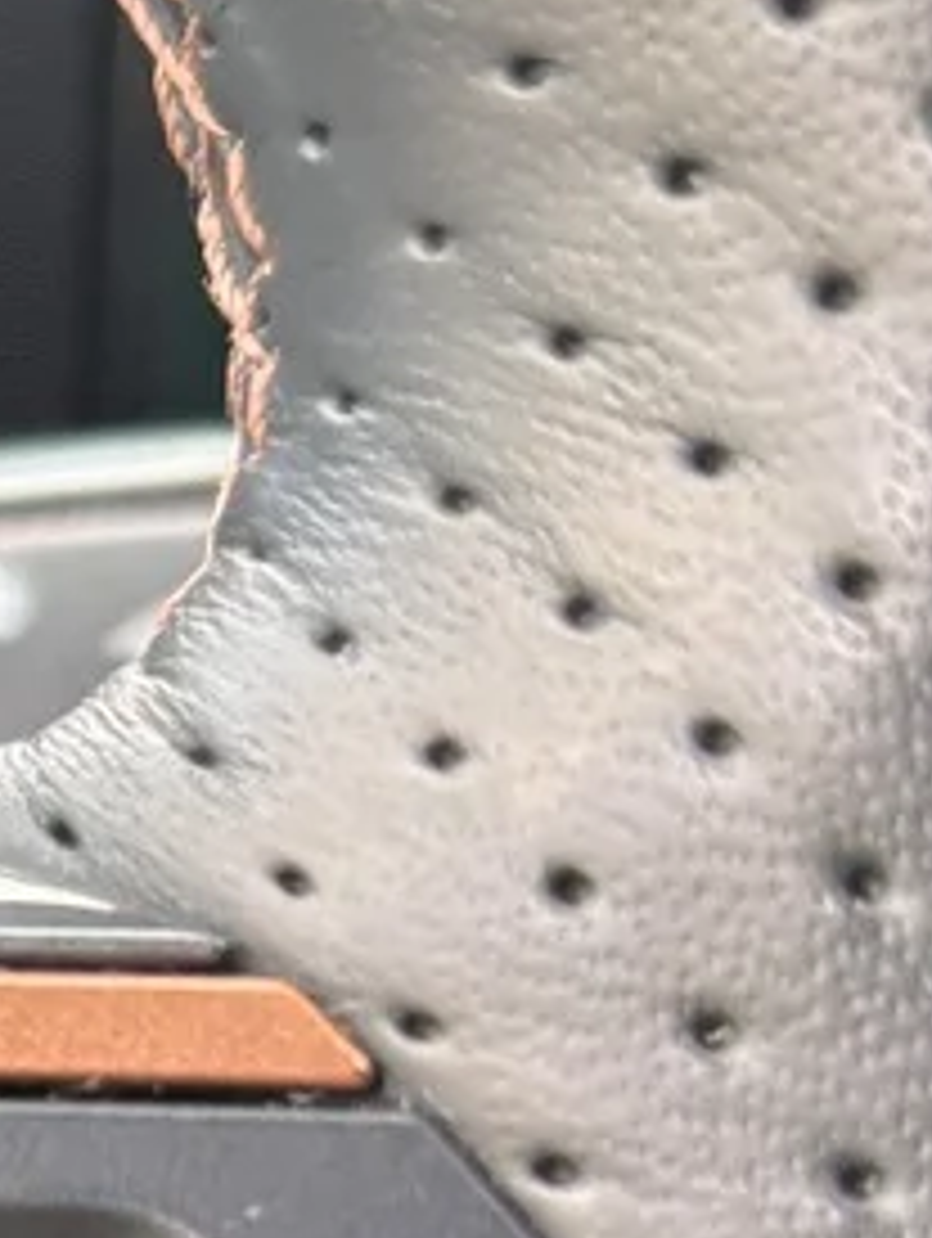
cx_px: -927
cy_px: 1913
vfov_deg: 12.4
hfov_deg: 9.2
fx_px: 5408
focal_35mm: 151
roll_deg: -3.2
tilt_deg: -25.5
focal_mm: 5.96
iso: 125
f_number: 1.6
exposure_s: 1/85
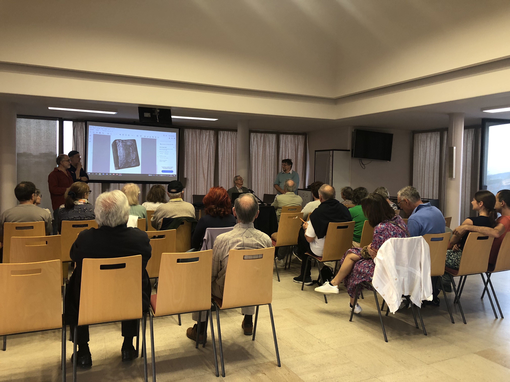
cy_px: 191
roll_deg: -1.3
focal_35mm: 28
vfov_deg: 49.7
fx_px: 413
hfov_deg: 63.4
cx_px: 255
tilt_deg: -2.1
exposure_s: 1/17
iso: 50
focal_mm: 3.99
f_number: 1.8
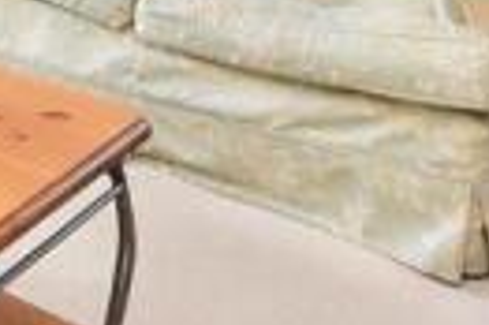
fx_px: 1017
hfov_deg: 23.4
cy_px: -375
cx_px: -175
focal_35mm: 75
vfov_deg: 14.3
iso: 250
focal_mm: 10
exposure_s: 1/80
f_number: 5
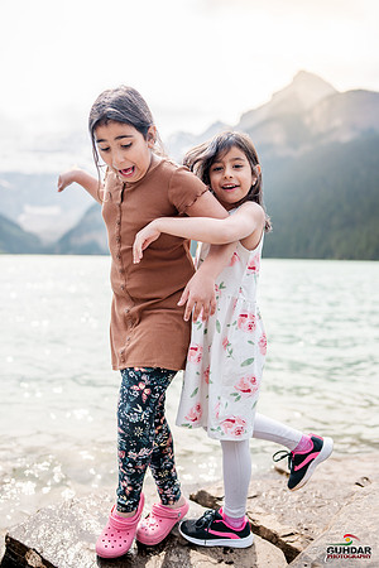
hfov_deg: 37.9
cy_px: 284
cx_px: 190
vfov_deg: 54.4
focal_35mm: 35
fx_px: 553
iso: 200
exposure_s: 1/4000
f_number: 2
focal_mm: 35
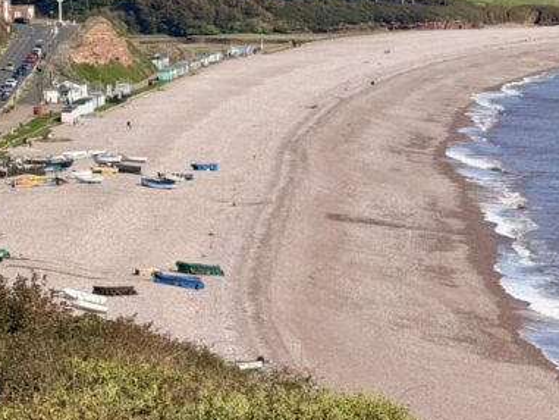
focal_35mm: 242
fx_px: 3909
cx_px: 431
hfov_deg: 8.2
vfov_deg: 6.1
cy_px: 170
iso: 50
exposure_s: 1/2710
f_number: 2.8
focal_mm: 15.66
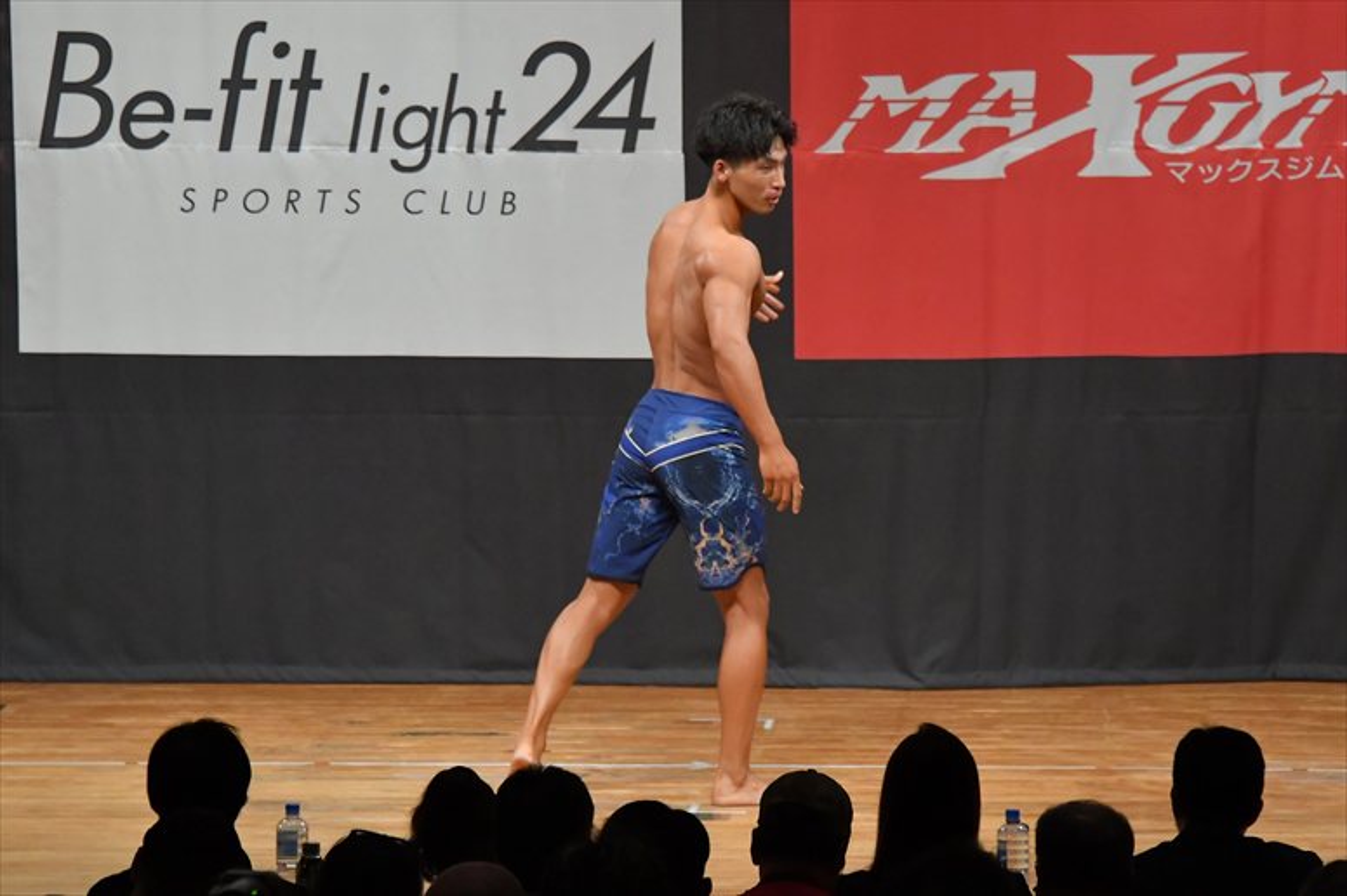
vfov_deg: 5.7
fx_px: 8976
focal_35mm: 240
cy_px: 448
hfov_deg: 8.6
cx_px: 674
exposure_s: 1/400
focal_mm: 160
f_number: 5.6
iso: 6400
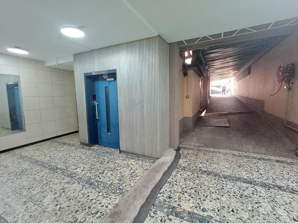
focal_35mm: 16
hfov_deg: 94.5
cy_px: 112
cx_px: 149
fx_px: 138
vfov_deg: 78.1
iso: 200
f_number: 2.2
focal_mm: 1.64
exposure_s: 1/33.4
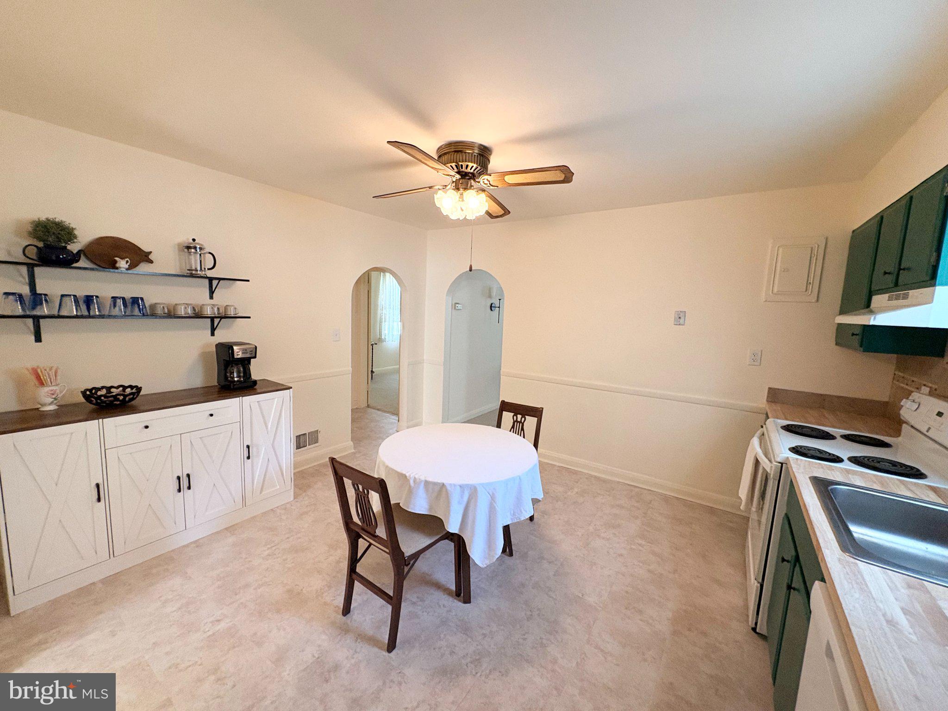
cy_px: 356
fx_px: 383
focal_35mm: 14
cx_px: 474
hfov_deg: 102.1
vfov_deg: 85.7
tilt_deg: -6.7
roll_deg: -1.9
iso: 400
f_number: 2.2
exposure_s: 1/120
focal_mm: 2.22
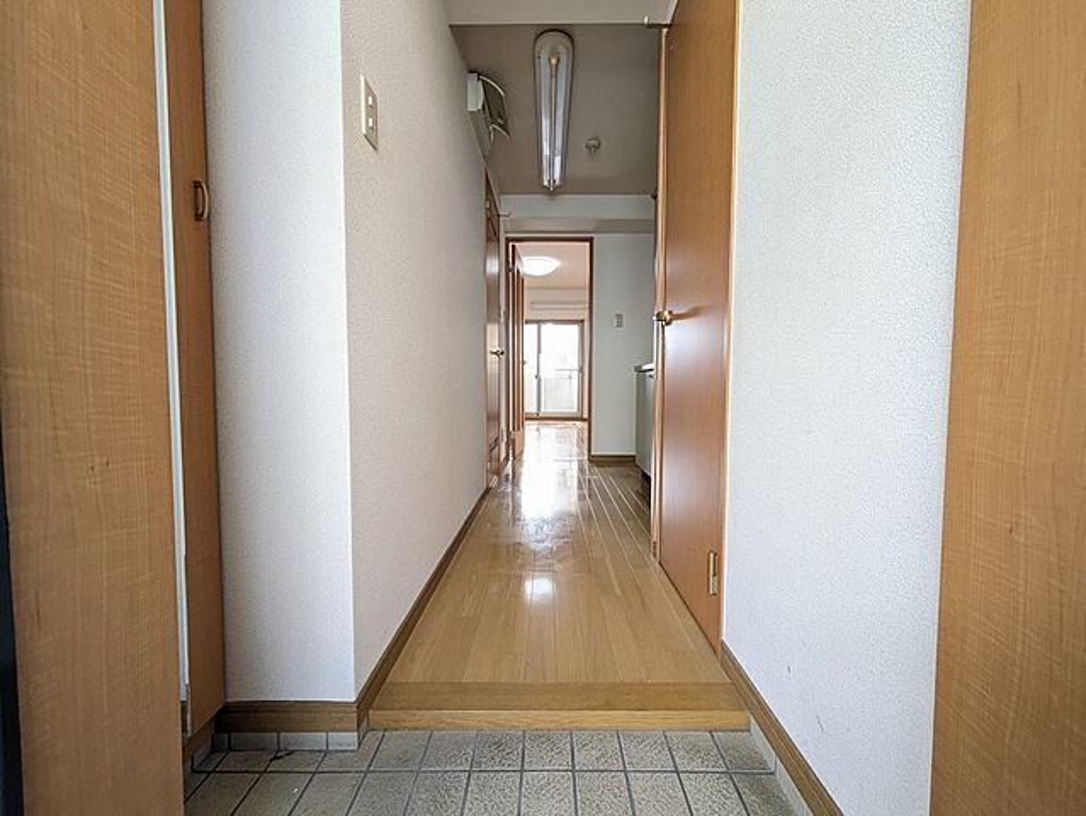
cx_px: 543
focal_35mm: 14
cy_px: 408
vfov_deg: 85.7
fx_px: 439
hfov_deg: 102.0
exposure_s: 1/120
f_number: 2.2
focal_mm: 1.83
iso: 201
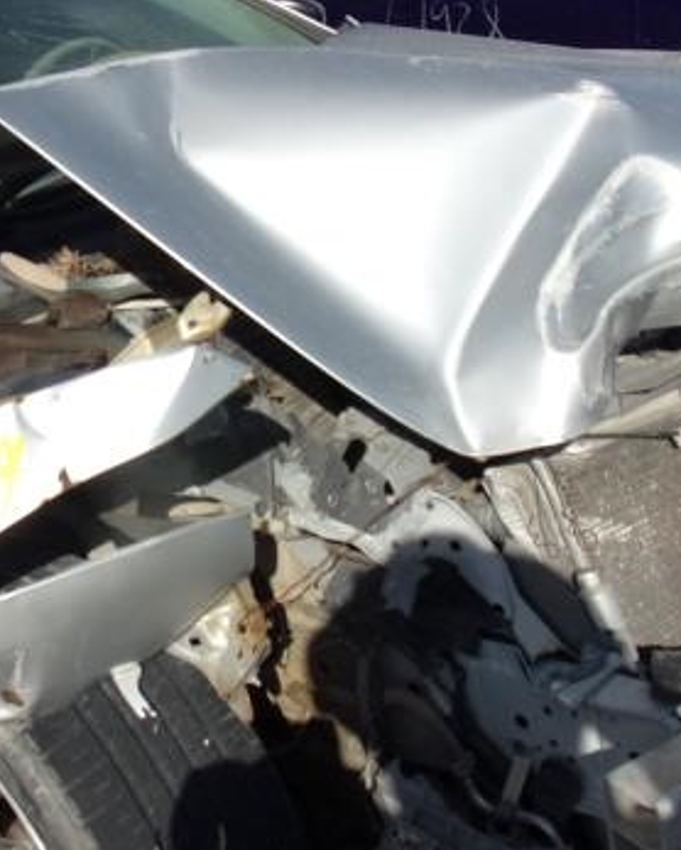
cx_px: 228
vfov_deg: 34.7
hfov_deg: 28.0
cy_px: 377
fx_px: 1359
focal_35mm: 54
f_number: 10.8
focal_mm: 4.3
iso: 80
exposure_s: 1/160
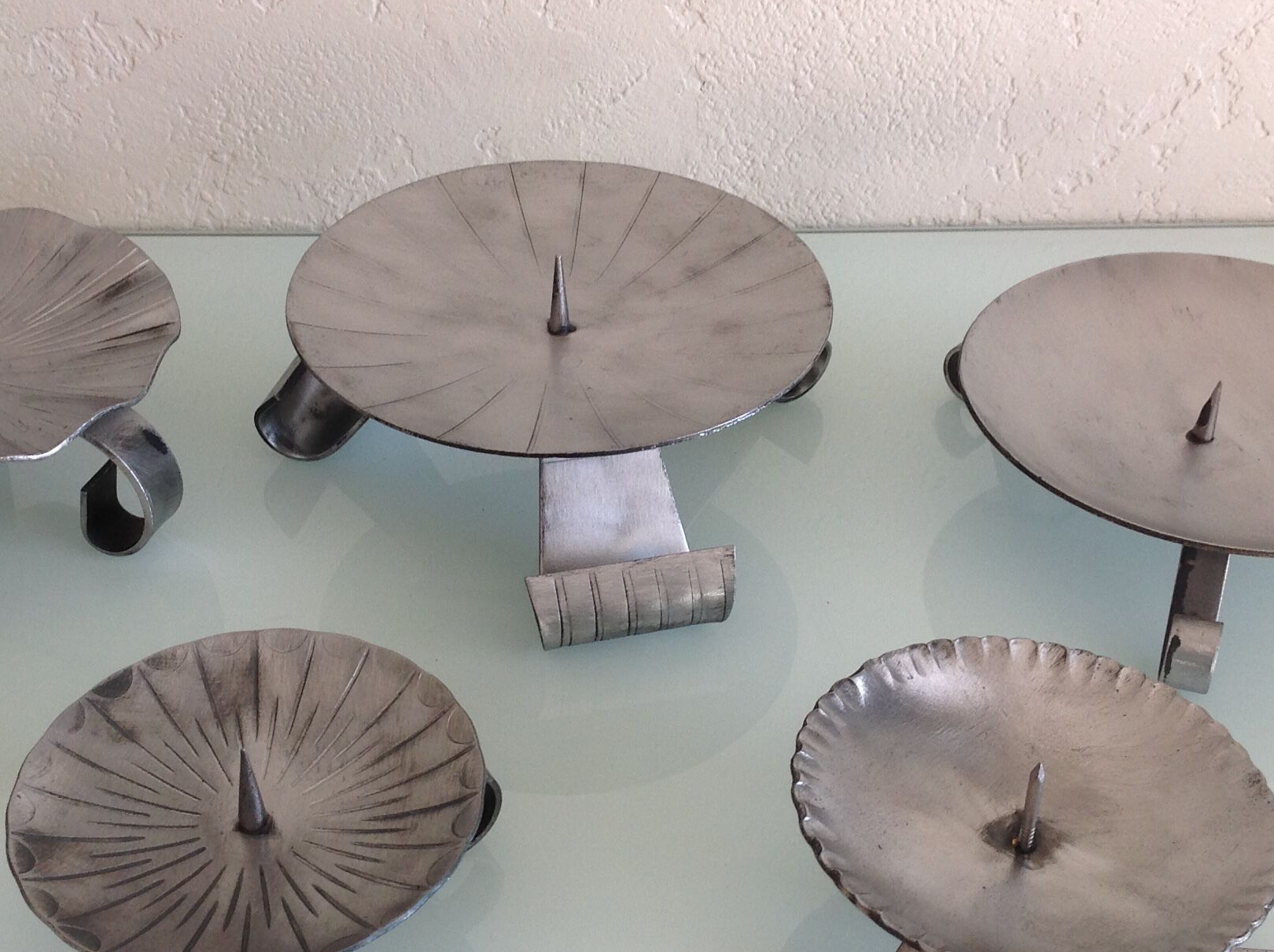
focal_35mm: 56
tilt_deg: -40.4
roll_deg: +0.0
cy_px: 526
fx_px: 2058
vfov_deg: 26.0
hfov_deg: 34.4
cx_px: 567
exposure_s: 1/60
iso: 50
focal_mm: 4.28
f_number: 2.4
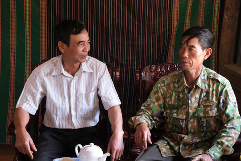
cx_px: 120
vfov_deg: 24.2
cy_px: 80
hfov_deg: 35.6
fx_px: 375
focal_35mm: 56
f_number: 5.6
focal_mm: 37.6
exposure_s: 1/280
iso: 5000
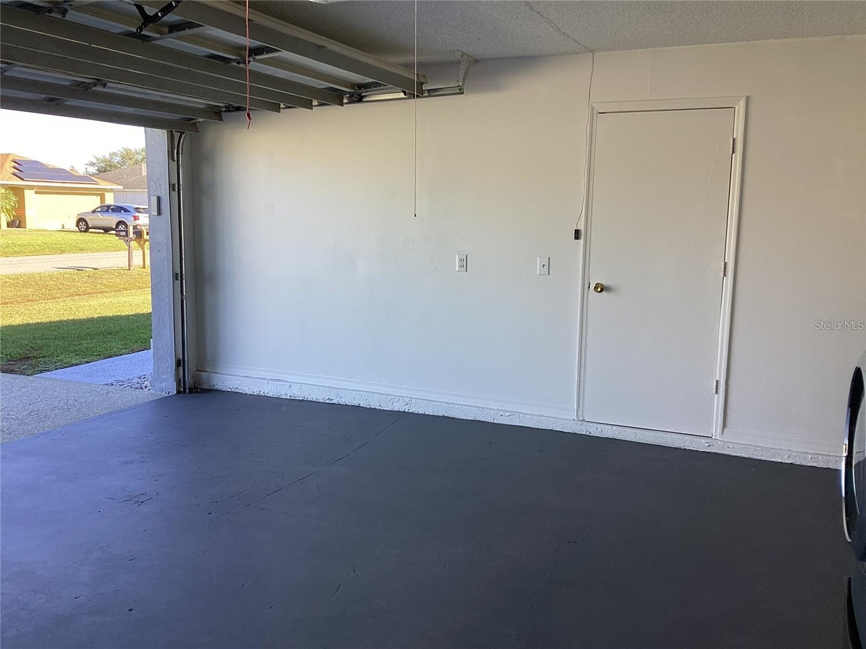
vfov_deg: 45.4
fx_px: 776
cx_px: 433
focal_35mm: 31
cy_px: 324
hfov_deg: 58.4
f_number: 2.4
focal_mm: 3.3
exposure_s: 1/120
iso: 32
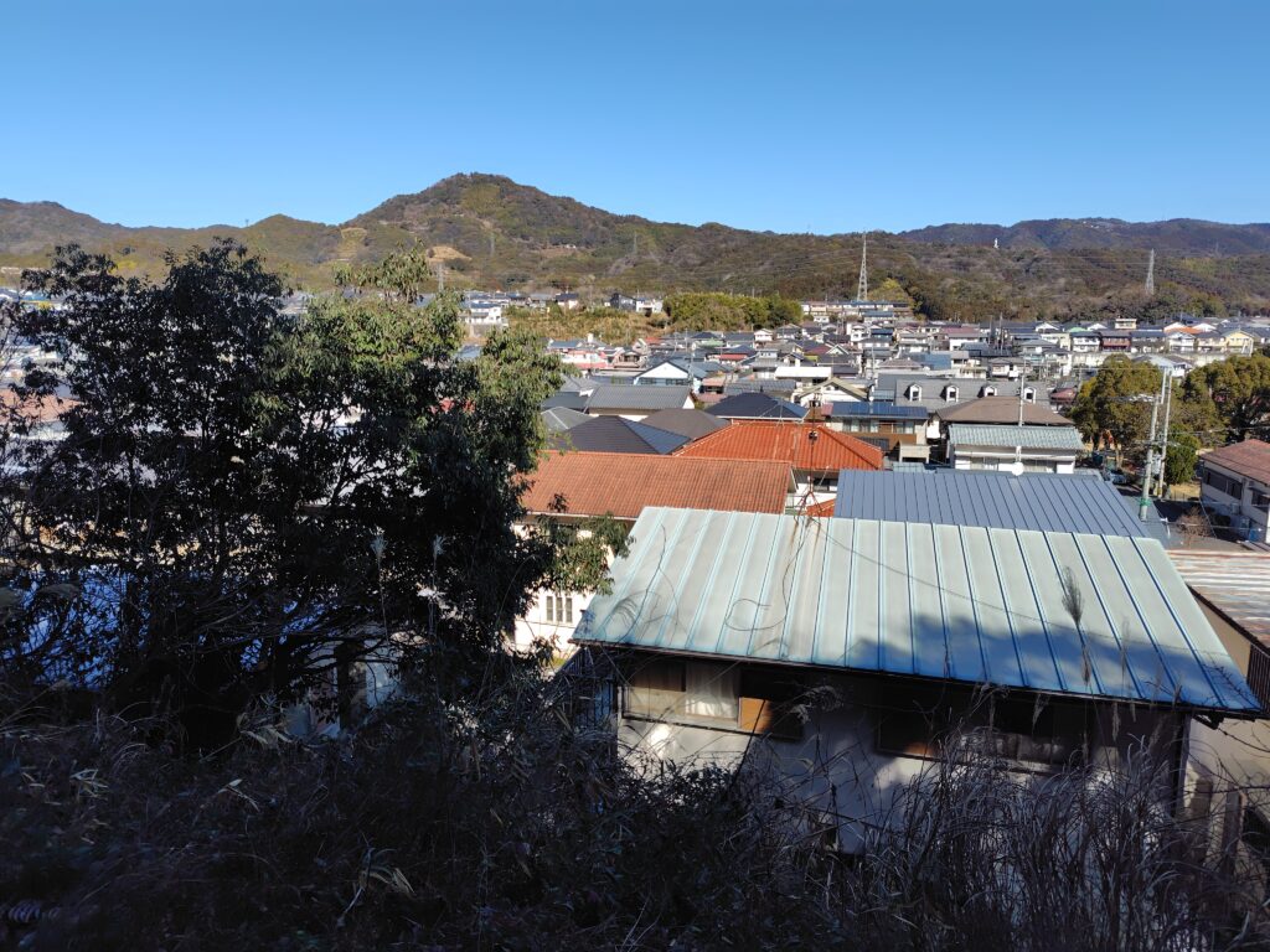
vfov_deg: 58.9
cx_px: 635
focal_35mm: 23
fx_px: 844
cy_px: 476
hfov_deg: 73.9
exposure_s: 1/1400
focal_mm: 5.6
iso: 50
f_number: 1.9
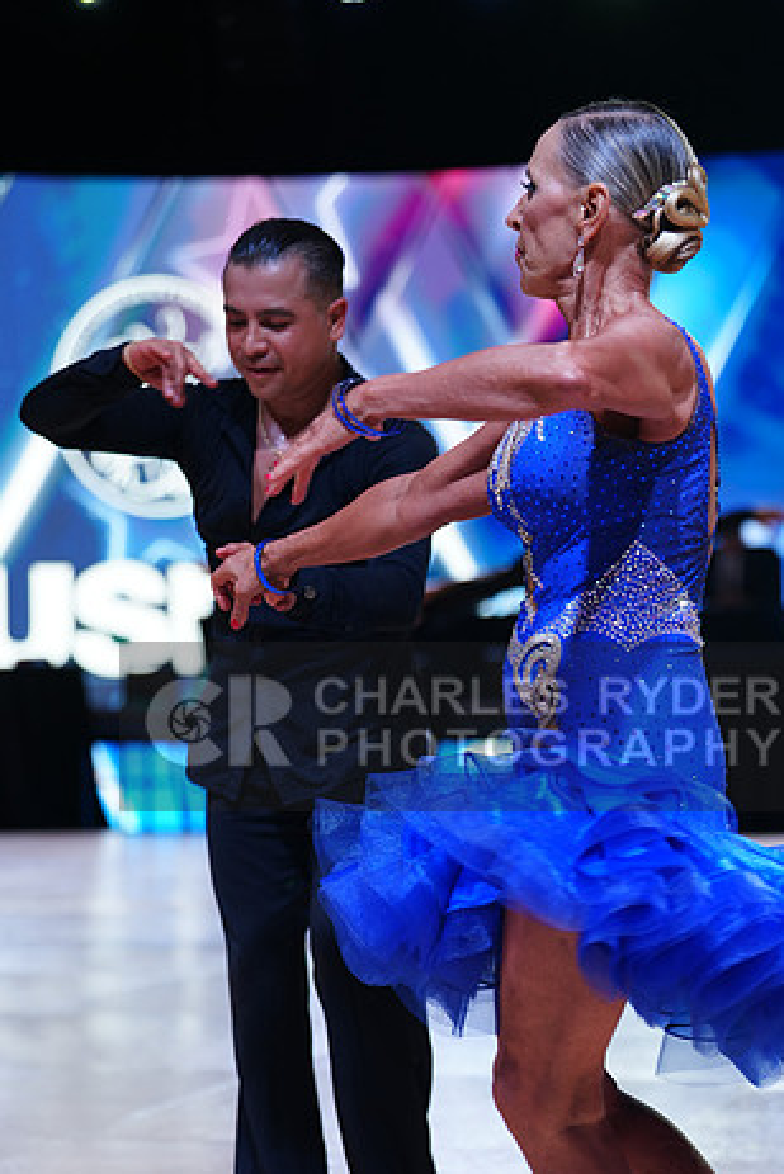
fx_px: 3231
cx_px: 471
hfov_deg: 13.8
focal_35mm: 99
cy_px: 728
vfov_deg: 20.6
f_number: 2.8
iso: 500
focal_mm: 79
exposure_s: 1/400
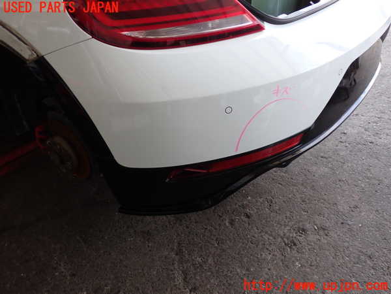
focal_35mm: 30
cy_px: 147
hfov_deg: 60.0
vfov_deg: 46.8
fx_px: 339
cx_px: 196
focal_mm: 5.4
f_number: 2.3
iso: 100
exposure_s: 1/80
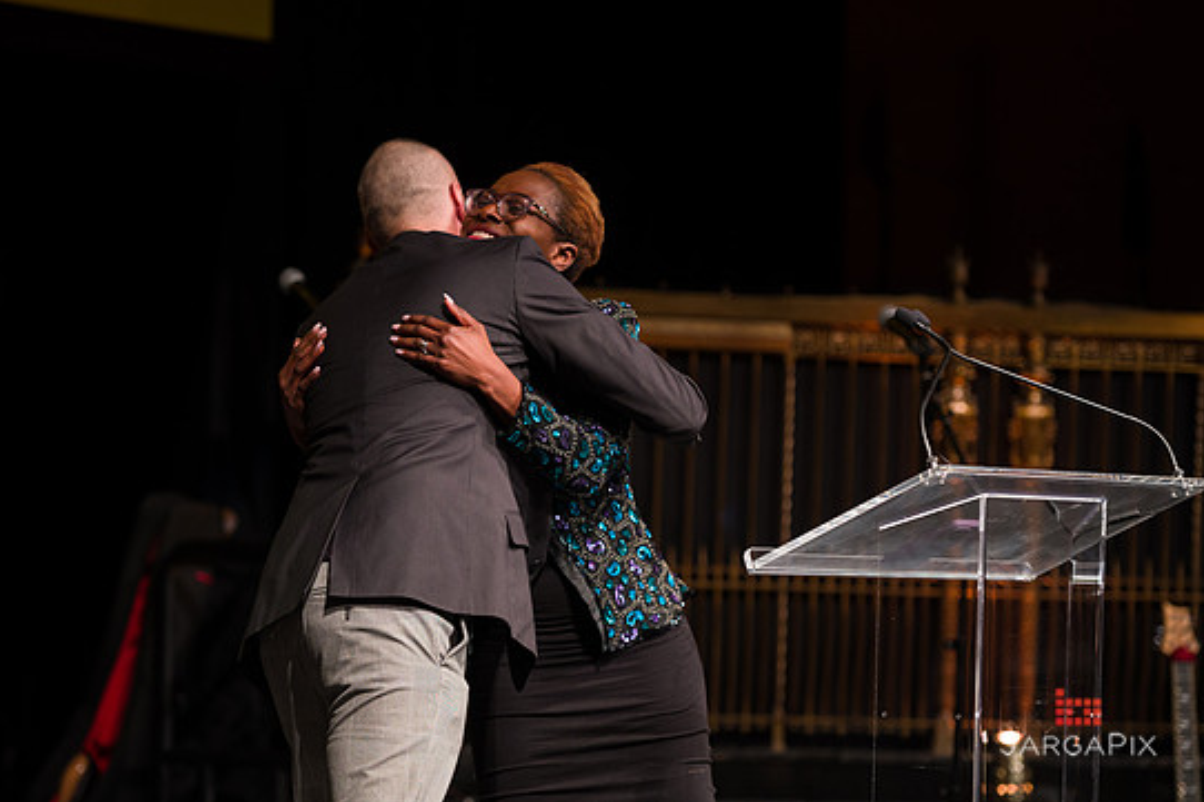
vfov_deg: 9.9
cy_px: 375
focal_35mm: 139
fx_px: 4647
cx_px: 569
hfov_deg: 14.8
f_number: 3.2
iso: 1600
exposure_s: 1/200
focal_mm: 130
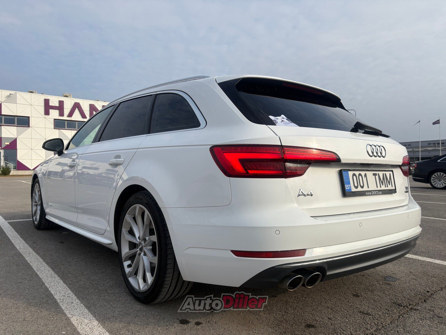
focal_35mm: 26
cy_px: 168
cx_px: 223
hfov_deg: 67.3
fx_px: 335
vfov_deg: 53.1
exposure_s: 1/4329
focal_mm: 5.96
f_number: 1.6
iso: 50
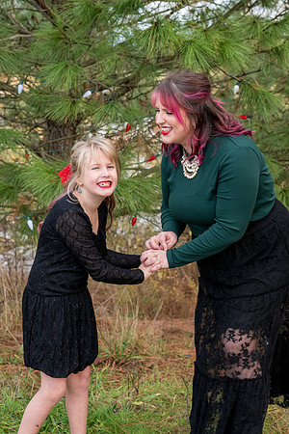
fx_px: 867
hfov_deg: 18.9
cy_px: 217
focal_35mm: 72
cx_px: 144
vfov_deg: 28.1
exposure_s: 1/320
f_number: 5
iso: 400
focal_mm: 48
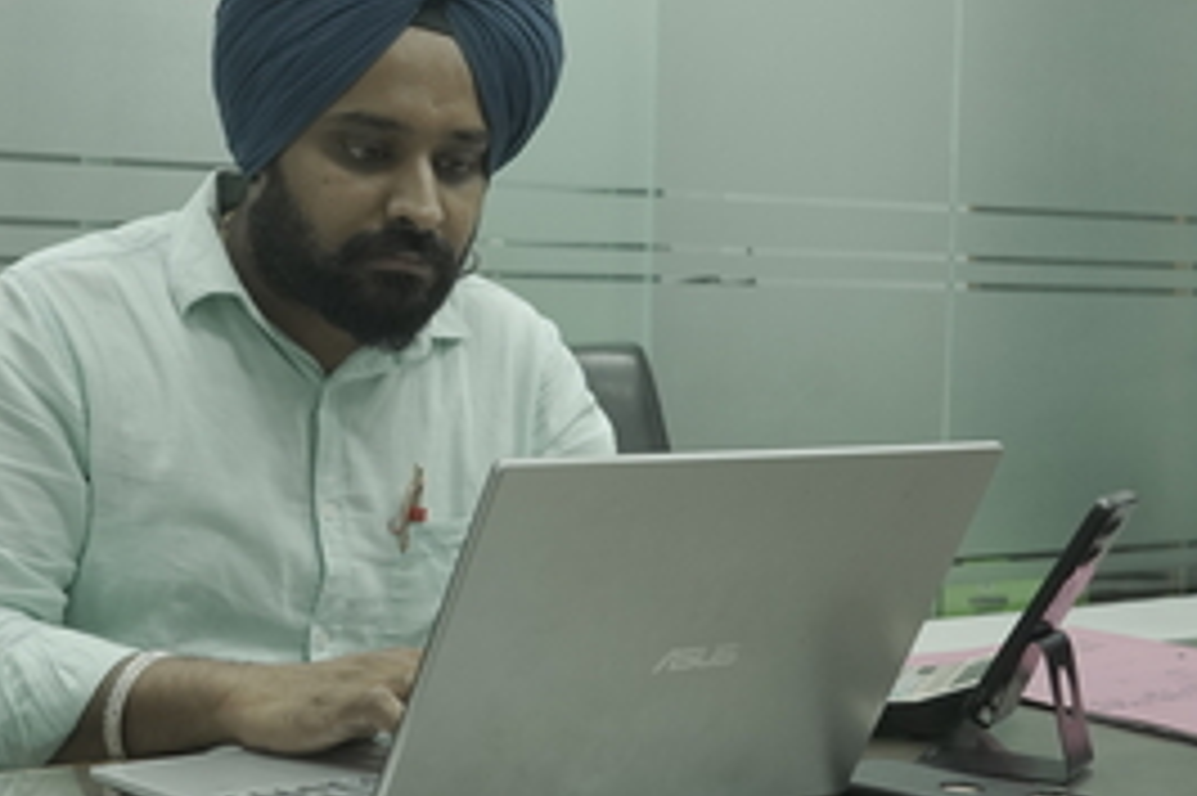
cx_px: 331
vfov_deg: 21.2
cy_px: 391
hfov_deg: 31.0
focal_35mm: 64
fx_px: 2127
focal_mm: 28
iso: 2500
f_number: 5.6
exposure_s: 1/100
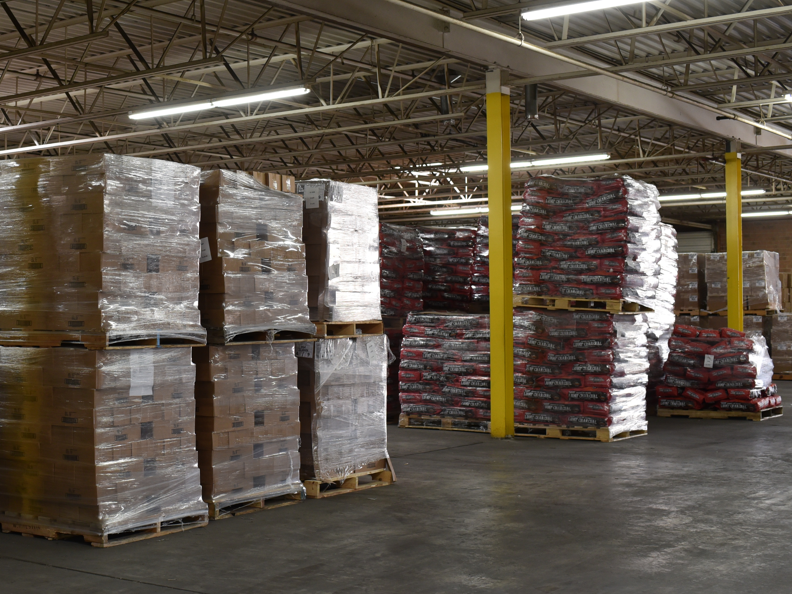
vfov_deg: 25.7
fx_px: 1304
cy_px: 306
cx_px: 160
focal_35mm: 57
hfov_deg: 32.8
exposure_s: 1/60
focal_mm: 35
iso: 800
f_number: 4
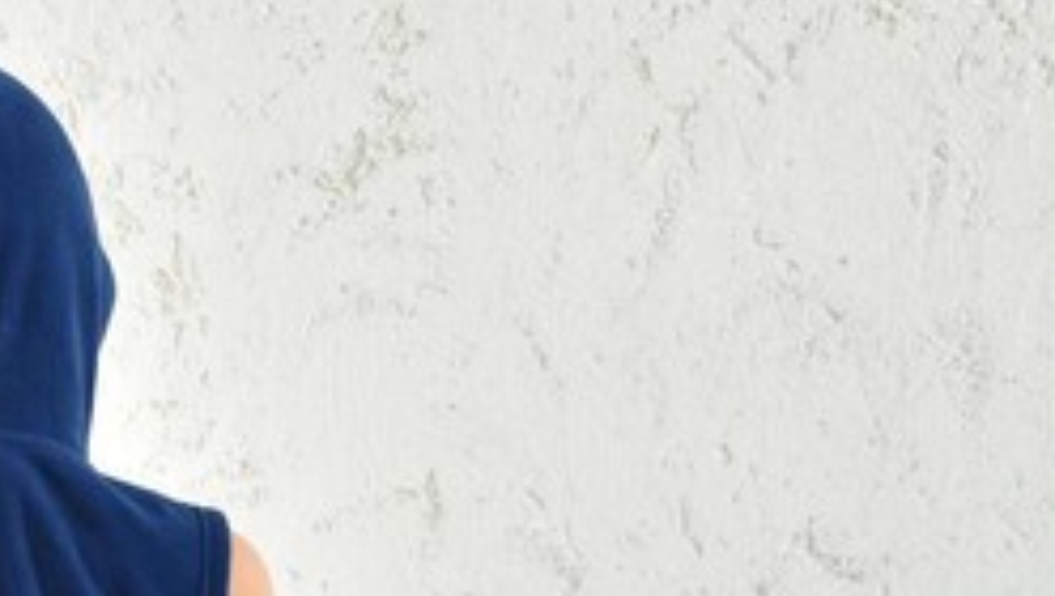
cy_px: 1384
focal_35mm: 174
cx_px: 21
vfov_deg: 6.7
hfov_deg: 12.2
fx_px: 4872
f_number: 7.1
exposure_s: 1/160
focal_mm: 55
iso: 100
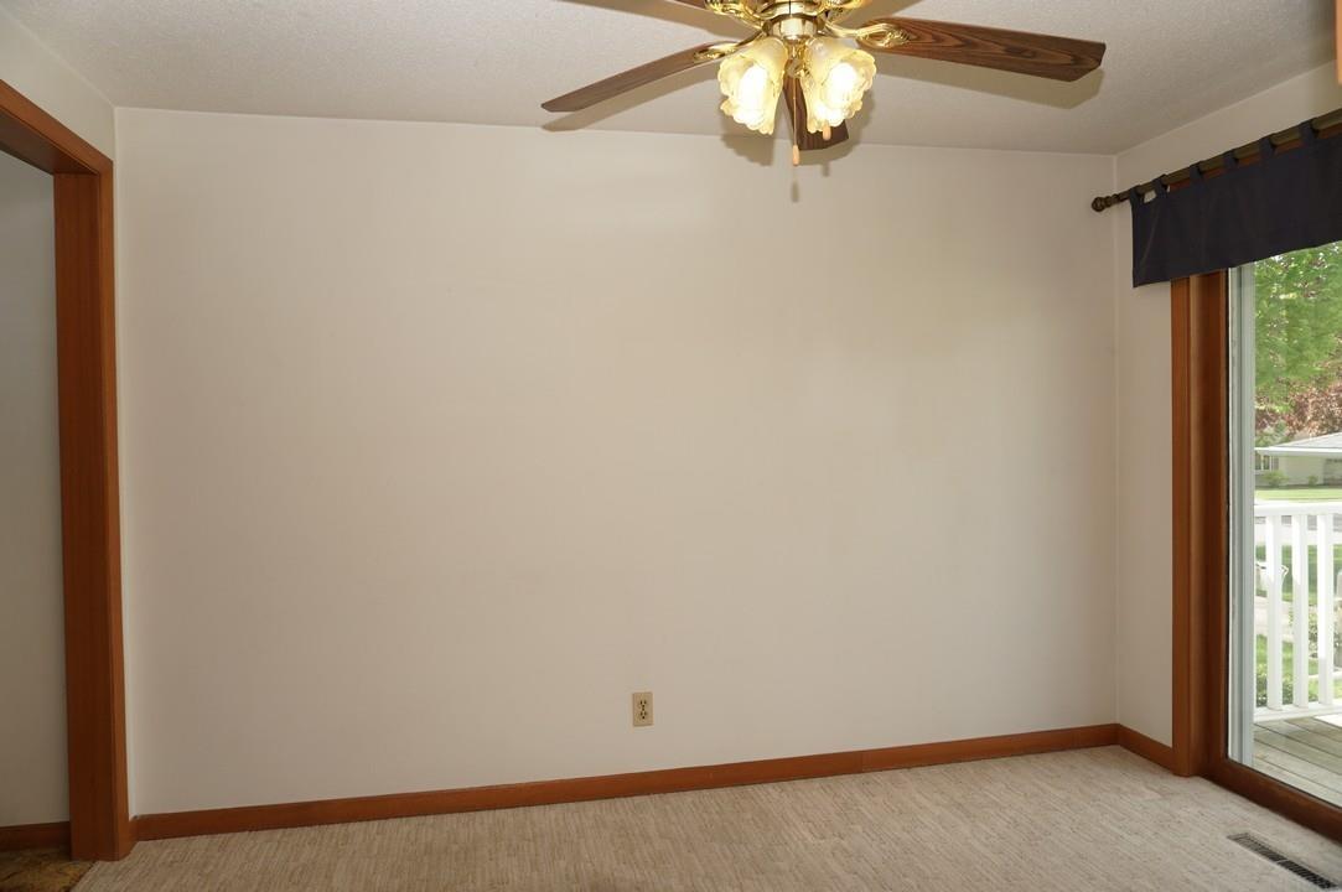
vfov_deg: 53.0
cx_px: 671
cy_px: 446
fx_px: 894
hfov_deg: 73.8
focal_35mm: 24
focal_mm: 16
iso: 100
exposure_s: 1/160
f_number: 4
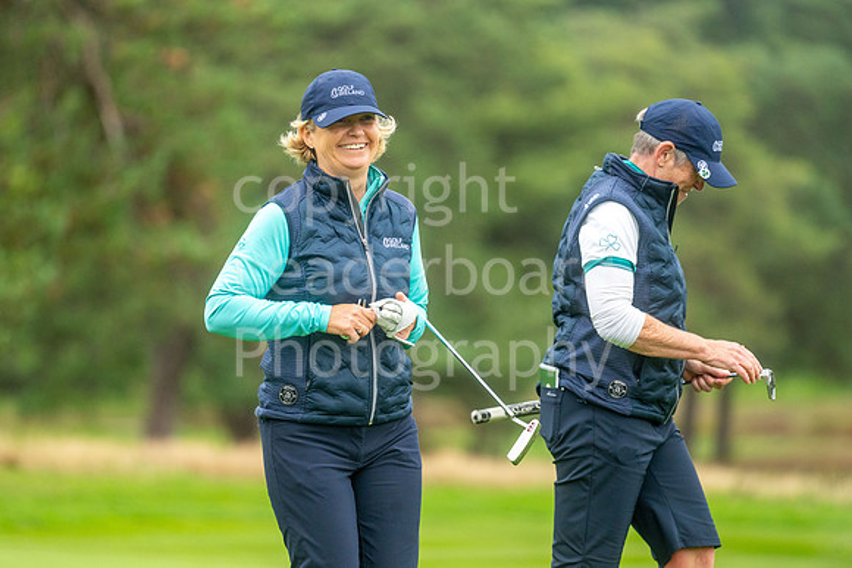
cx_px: 398
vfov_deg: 4.3
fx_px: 7572
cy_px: 265
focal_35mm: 320
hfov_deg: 6.4
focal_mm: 300
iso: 800
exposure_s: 1/2000
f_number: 4
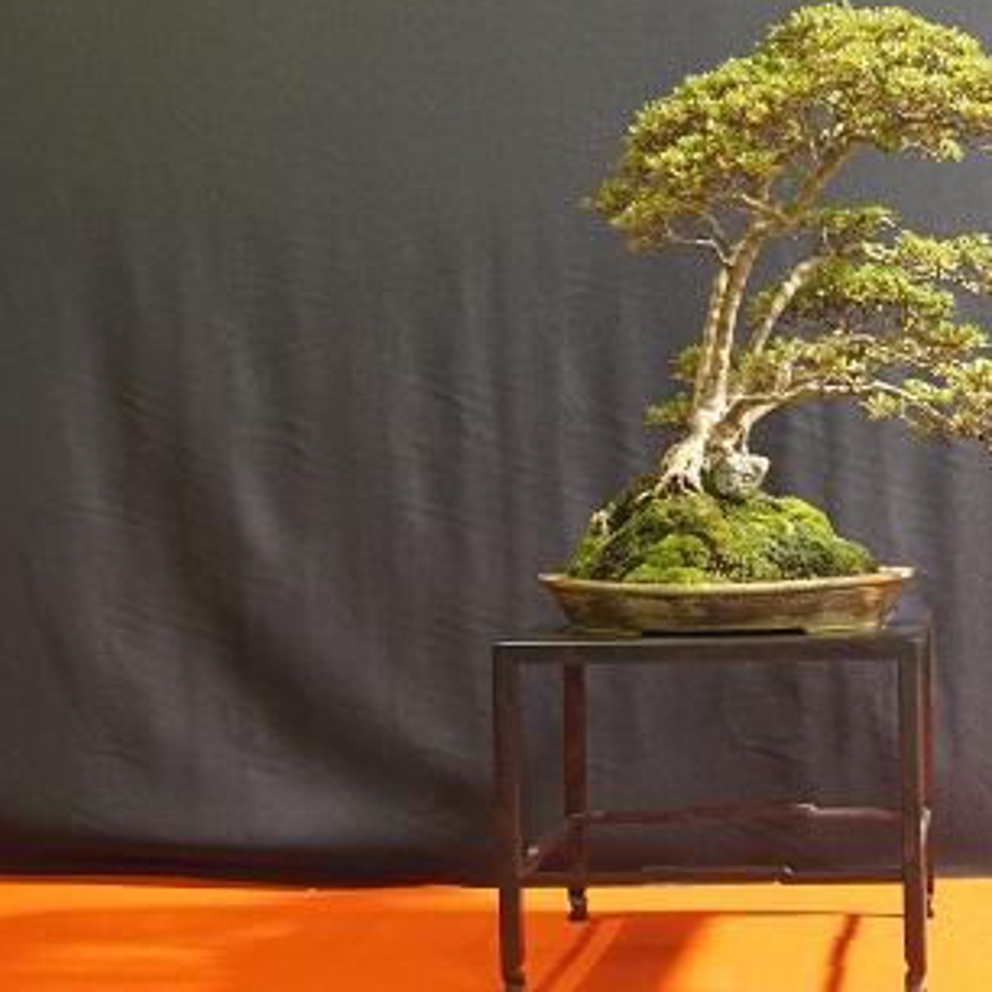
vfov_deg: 23.1
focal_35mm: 75
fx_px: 2432
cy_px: 499
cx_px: 940
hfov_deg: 22.4
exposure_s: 1
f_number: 11
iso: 800
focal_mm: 30
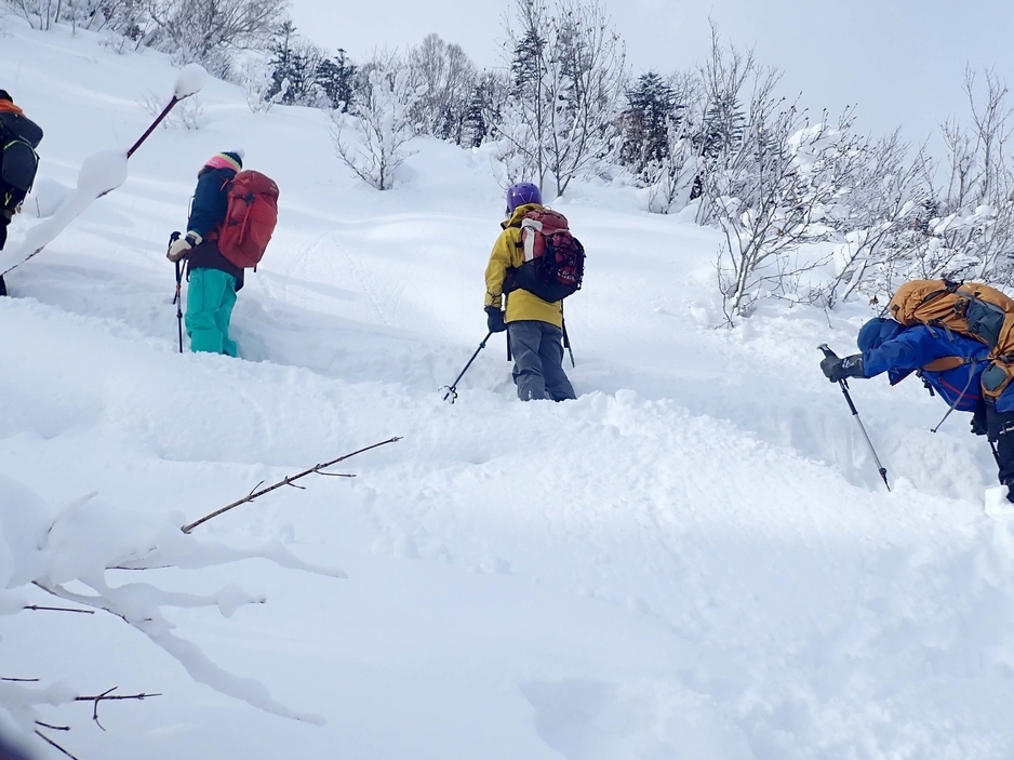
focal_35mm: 32
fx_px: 937
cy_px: 282
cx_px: 484
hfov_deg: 56.8
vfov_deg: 43.8
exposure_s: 1/320
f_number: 8
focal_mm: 4.5
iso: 100
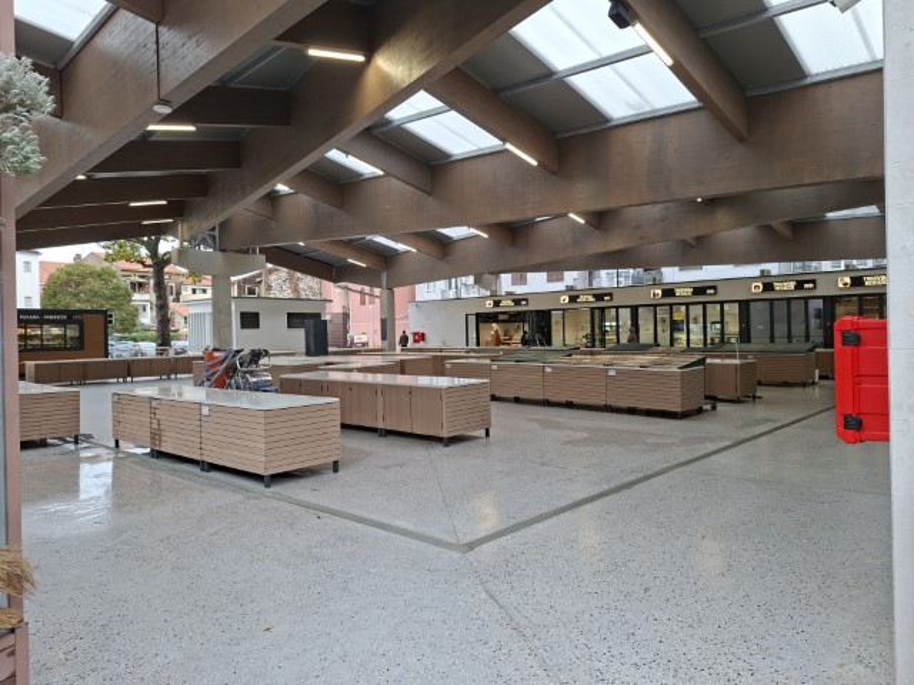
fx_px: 607
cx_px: 457
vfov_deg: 58.9
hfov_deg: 73.9
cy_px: 342
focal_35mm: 23
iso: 50
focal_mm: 5.54
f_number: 1.8
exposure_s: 1/124
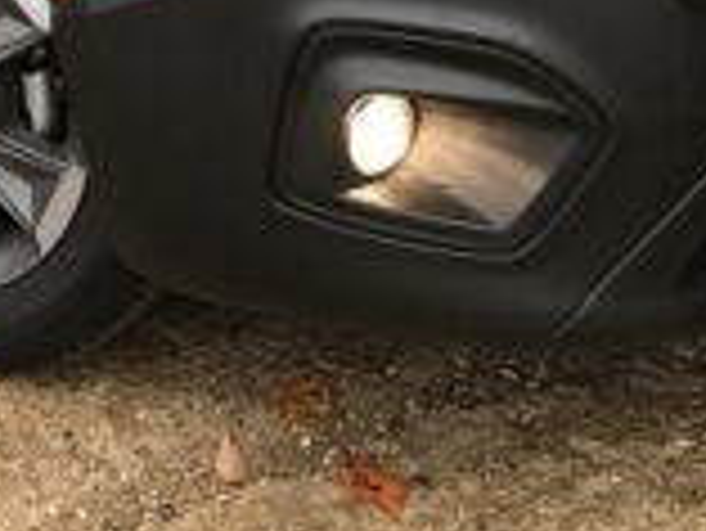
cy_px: -410
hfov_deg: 18.2
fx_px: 2184
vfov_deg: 12.7
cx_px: 135
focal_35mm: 107
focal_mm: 3.99
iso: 20
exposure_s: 1/222
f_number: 1.8
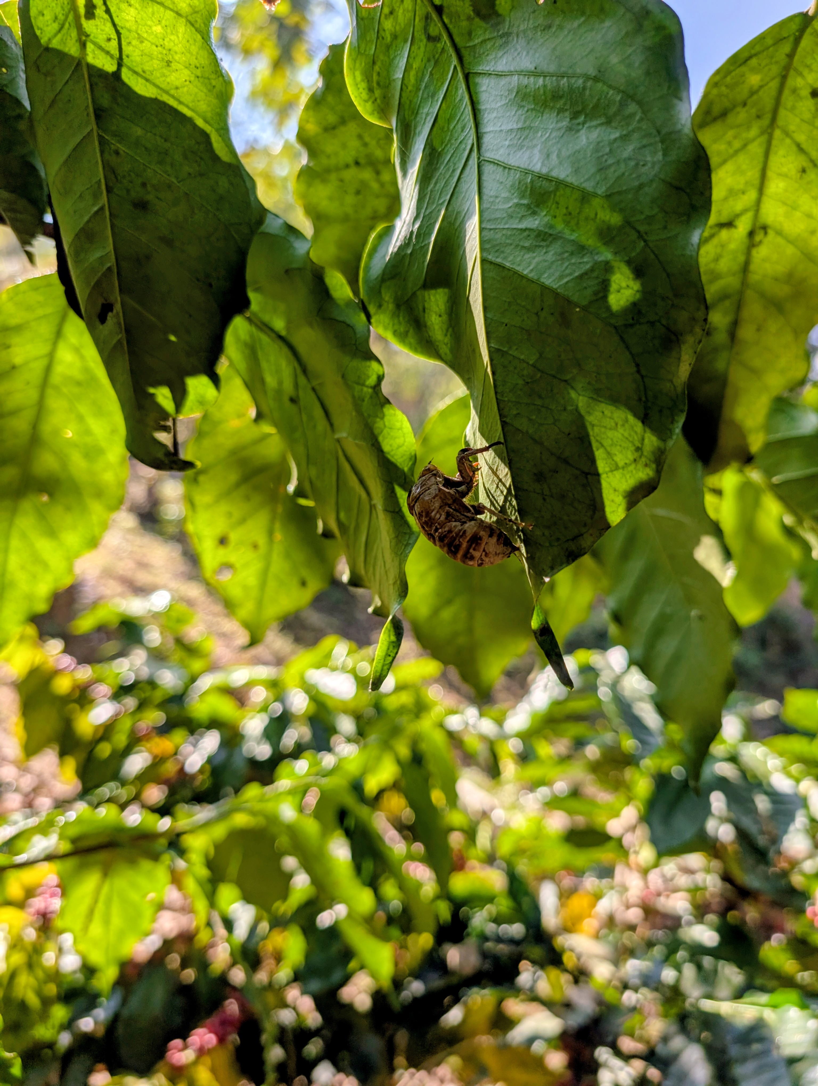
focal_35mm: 24
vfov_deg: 71.5
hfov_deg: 56.9
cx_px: 409
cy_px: 543
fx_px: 754
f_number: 1.68
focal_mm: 6.9
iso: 20
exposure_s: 1/2786
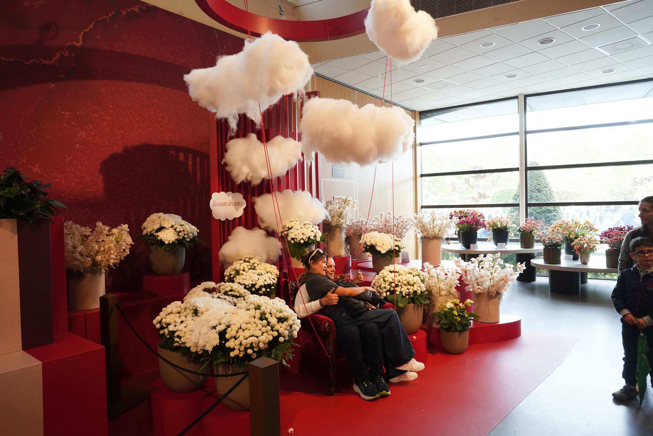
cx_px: 326
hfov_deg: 73.7
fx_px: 435
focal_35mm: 24
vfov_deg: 53.1
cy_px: 218
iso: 3200
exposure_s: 1/80
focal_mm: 24
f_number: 11
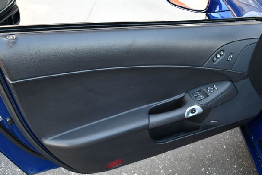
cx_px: 136
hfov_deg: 50.6
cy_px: 89
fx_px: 277
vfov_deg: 35.1
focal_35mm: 38
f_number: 3.5
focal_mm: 18
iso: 560
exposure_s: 1/250
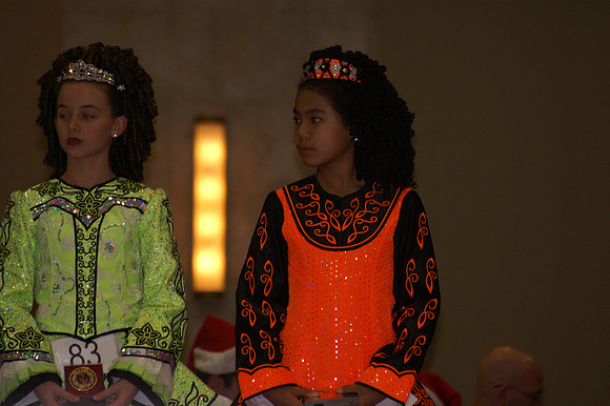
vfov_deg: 4.6
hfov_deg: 6.9
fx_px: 5080
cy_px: 203
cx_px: 305
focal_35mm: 300
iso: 400
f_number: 5
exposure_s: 1/125
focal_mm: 200
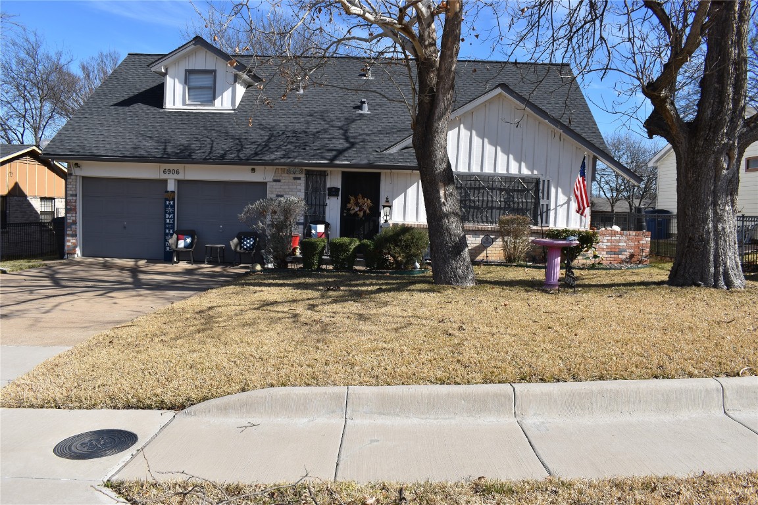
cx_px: 379
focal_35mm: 27
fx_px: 568
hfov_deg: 67.4
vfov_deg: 47.9
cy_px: 252
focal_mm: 18
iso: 100
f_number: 8
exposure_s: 1/250
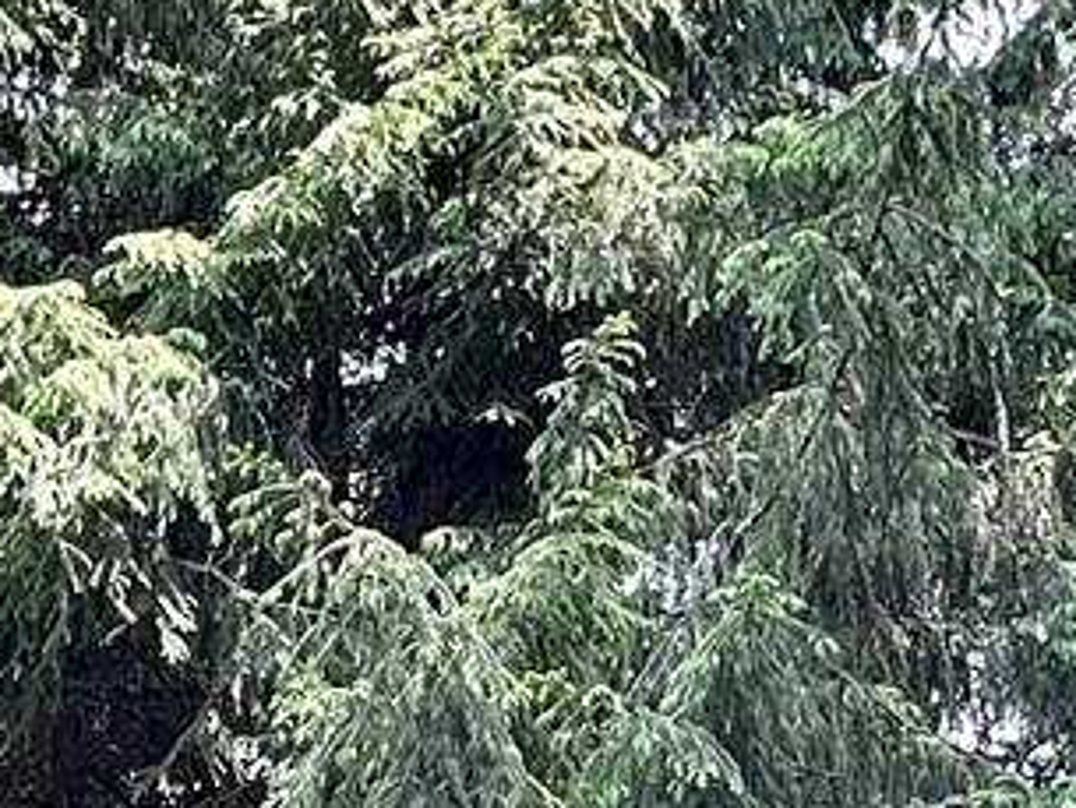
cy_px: 879
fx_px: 2923
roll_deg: -1.8
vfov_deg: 15.3
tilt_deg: +15.0
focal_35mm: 94
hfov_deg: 20.6
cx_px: 201
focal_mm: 2.22
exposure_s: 1/99
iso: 50
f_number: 2.2
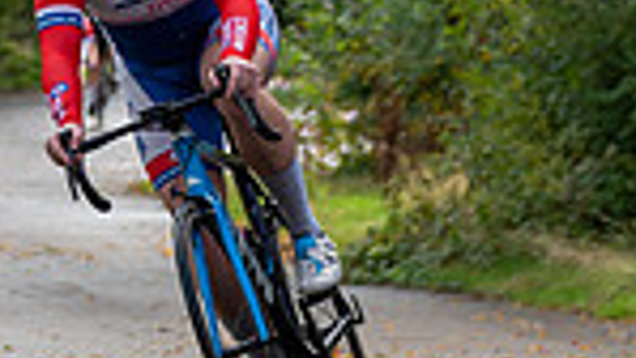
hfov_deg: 6.9
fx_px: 5197
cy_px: -12
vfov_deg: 3.9
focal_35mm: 308
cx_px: -349
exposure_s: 1/500
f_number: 3.2
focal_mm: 60
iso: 200
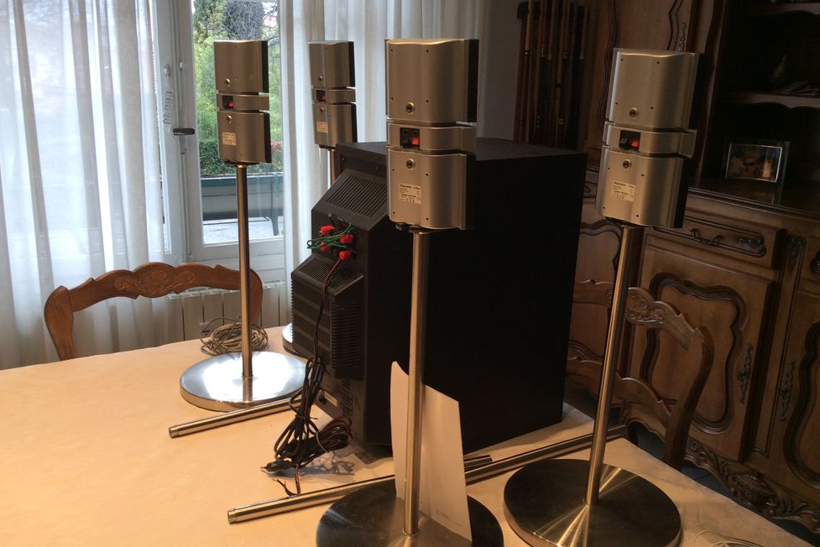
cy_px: 283
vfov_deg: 38.9
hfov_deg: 55.8
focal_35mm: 34
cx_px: 417
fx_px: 775
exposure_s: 1/33
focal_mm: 3.3
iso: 32
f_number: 2.4
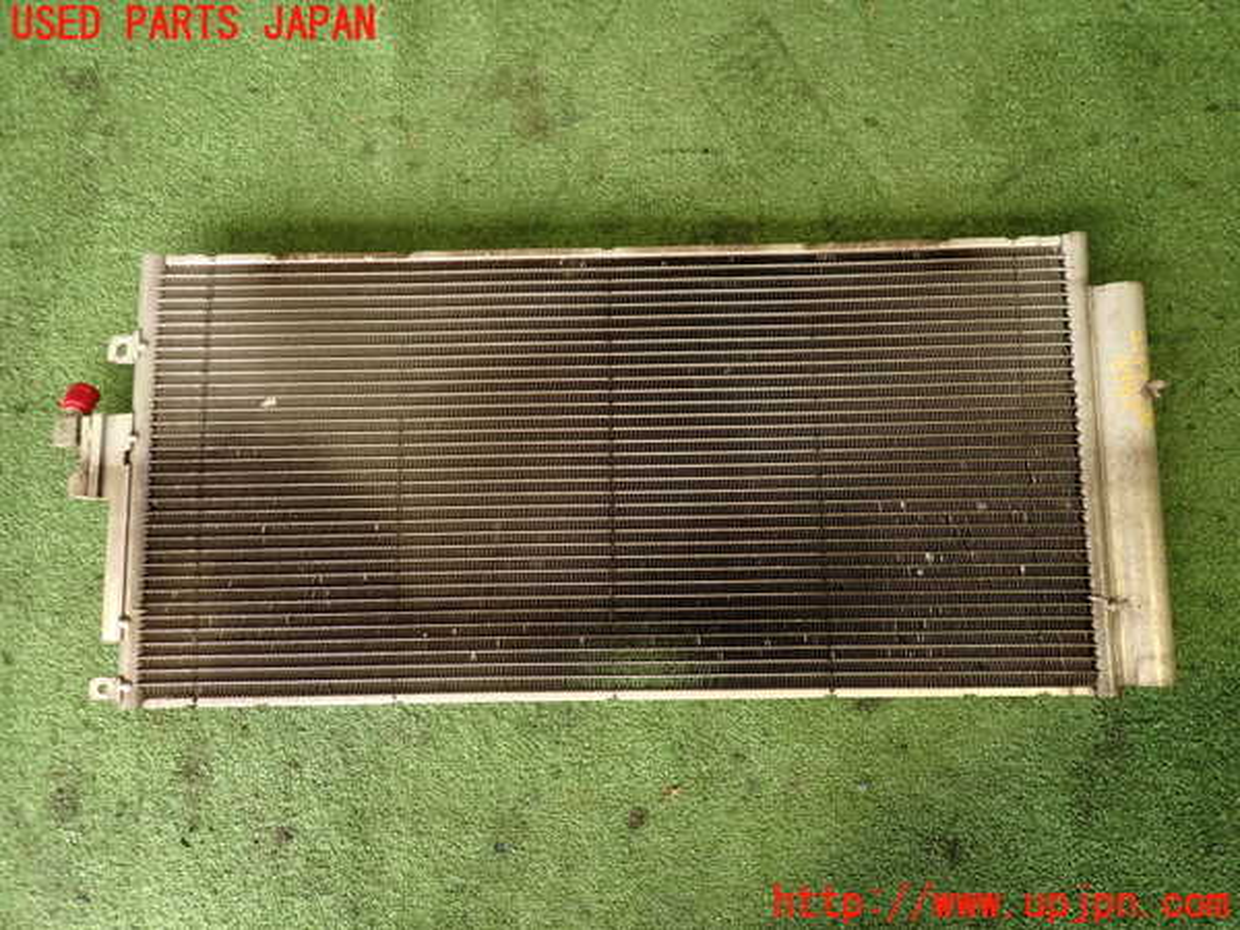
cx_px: 620
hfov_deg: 69.4
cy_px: 465
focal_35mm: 25
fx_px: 896
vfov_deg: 54.9
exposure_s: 1/50
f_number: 2
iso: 200
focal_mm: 4.5
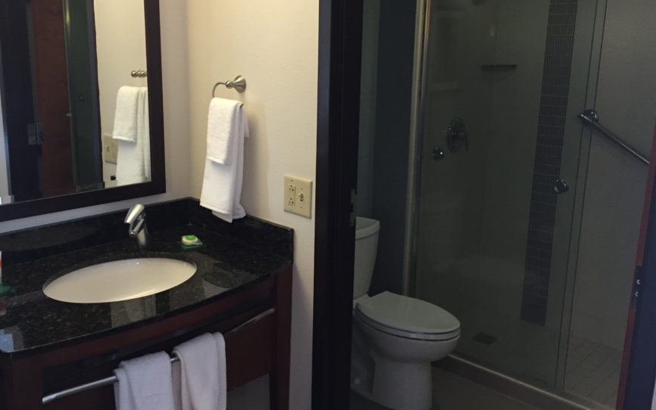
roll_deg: -1.4
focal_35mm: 36
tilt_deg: -14.2
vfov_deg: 35.3
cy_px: 196
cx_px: 326
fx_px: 644
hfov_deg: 54.0
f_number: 2.2
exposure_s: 1/30
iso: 200
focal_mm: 4.15
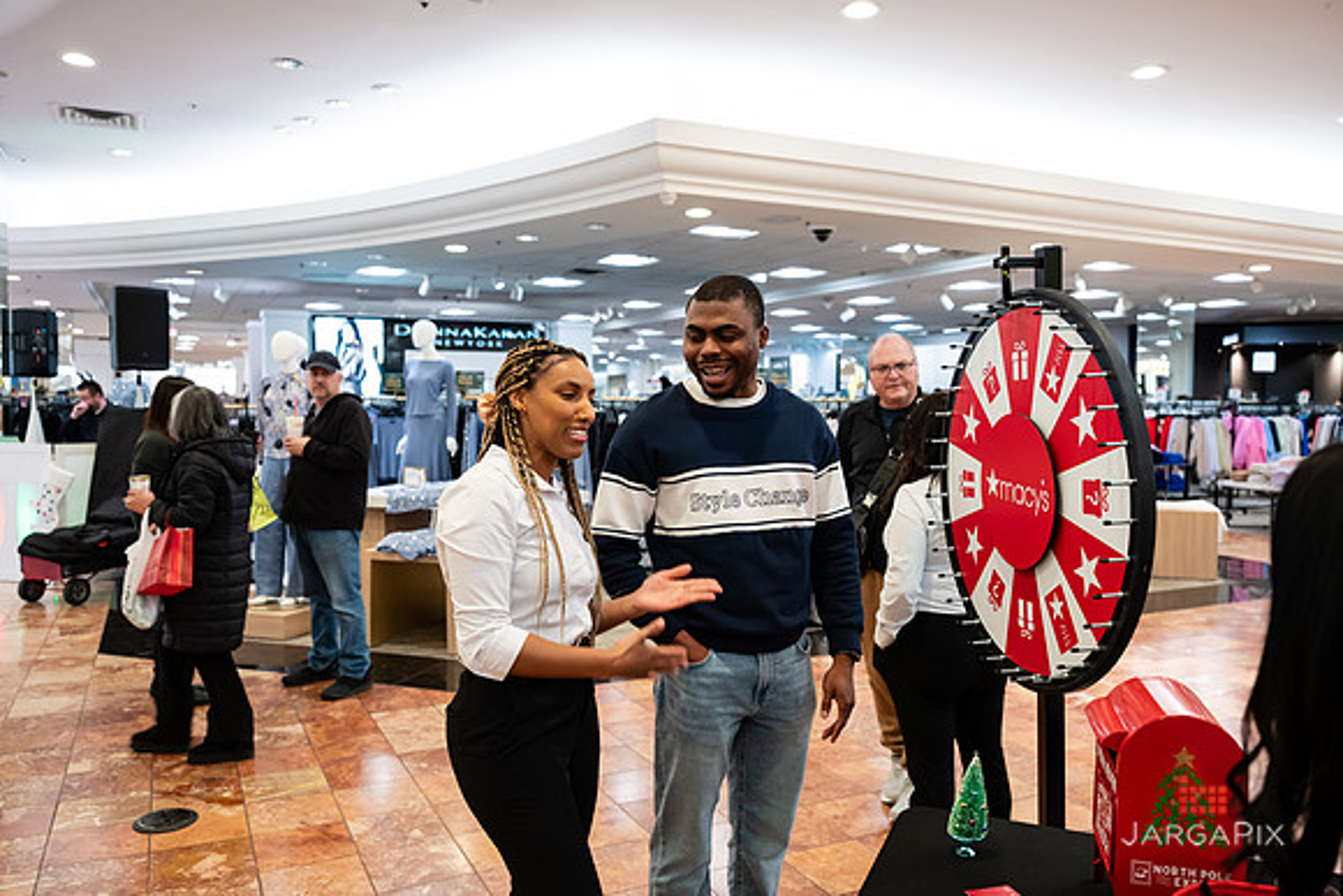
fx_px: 1021
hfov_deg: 66.7
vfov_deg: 47.4
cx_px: 672
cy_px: 448
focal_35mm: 27
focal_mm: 27
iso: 1000
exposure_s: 1/125
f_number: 3.2
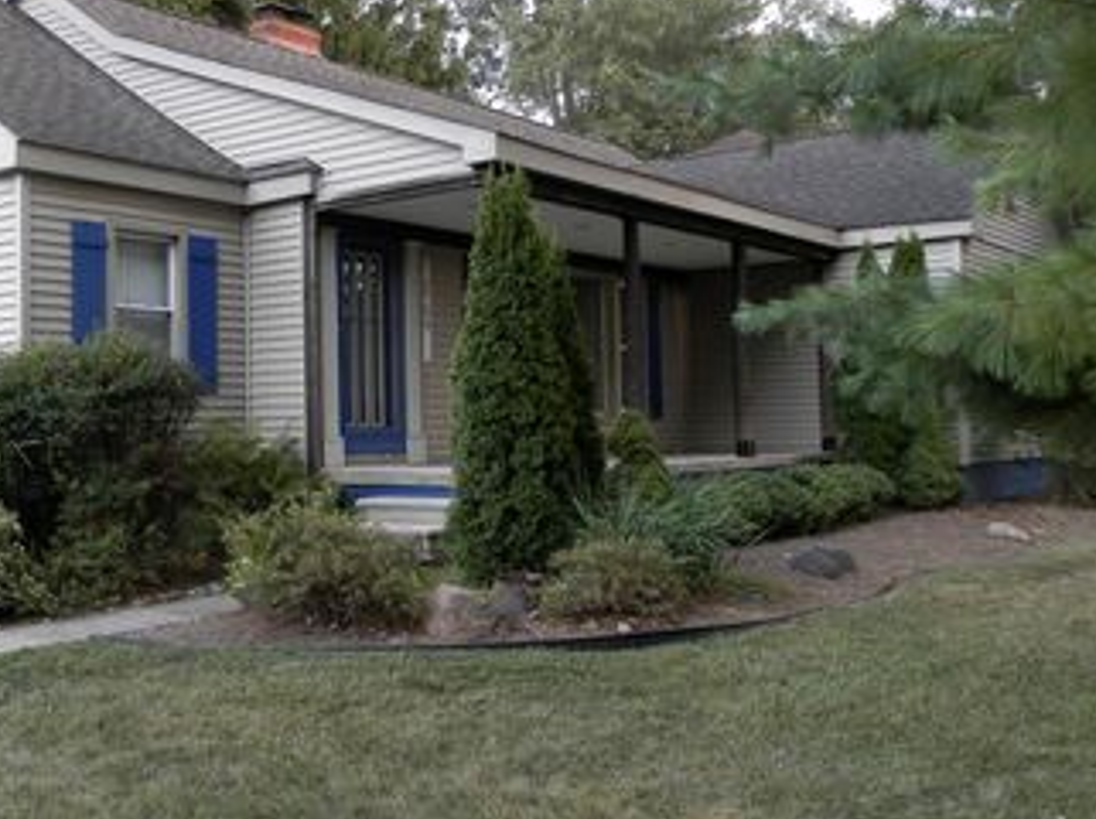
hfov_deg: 46.9
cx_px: 338
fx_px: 1233
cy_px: 370
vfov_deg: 36.7
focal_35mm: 39
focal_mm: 4.5
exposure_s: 1/30
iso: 80
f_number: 3.1
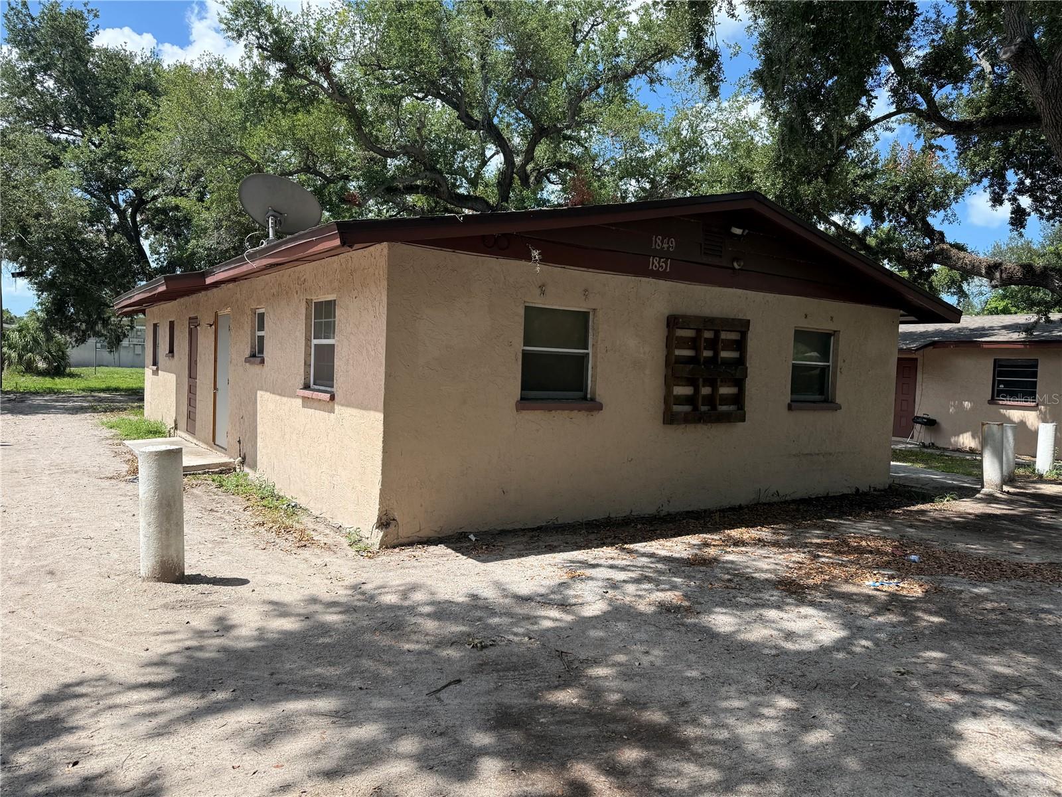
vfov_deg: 56.8
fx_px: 736
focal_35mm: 24
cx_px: 531
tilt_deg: -2.5
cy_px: 398
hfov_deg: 71.6
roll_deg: -2.1
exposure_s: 1/2370
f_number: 1.78
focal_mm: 6.76
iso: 80
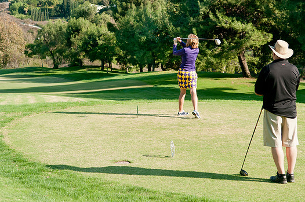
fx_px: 770
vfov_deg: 15.0
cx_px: 161
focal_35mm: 91
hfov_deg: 22.4
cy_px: 96
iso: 250
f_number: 5
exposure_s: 1/320
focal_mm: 55
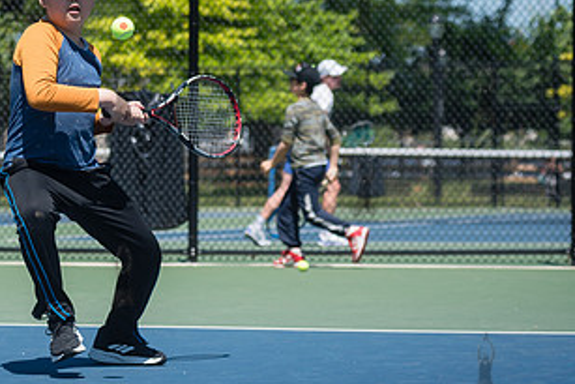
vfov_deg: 8.2
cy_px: 93
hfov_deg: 12.2
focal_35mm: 168
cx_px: 132
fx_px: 2684
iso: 200
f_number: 4.5
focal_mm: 86
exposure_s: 1/1250
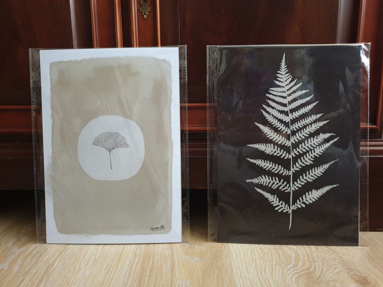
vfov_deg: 53.1
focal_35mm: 26
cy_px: 144
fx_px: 288
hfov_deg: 67.3
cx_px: 192
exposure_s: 1/13
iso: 250
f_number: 1.5
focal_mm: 4.3
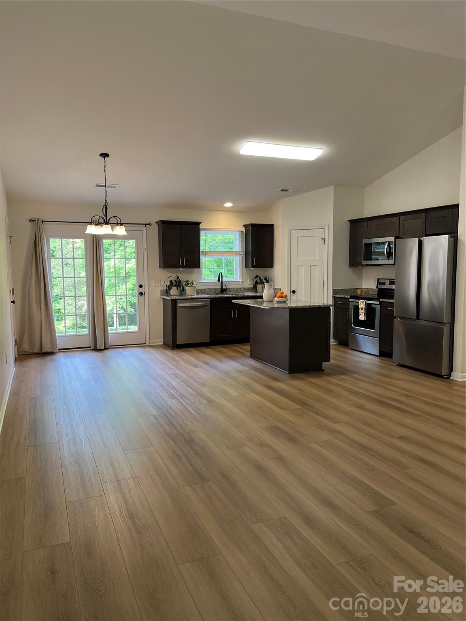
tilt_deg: -5.3
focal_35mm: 26
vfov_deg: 67.3
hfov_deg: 53.1
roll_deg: +1.3
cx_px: 233
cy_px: 310
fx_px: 467
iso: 125
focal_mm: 5.1
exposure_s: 1/120
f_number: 1.6
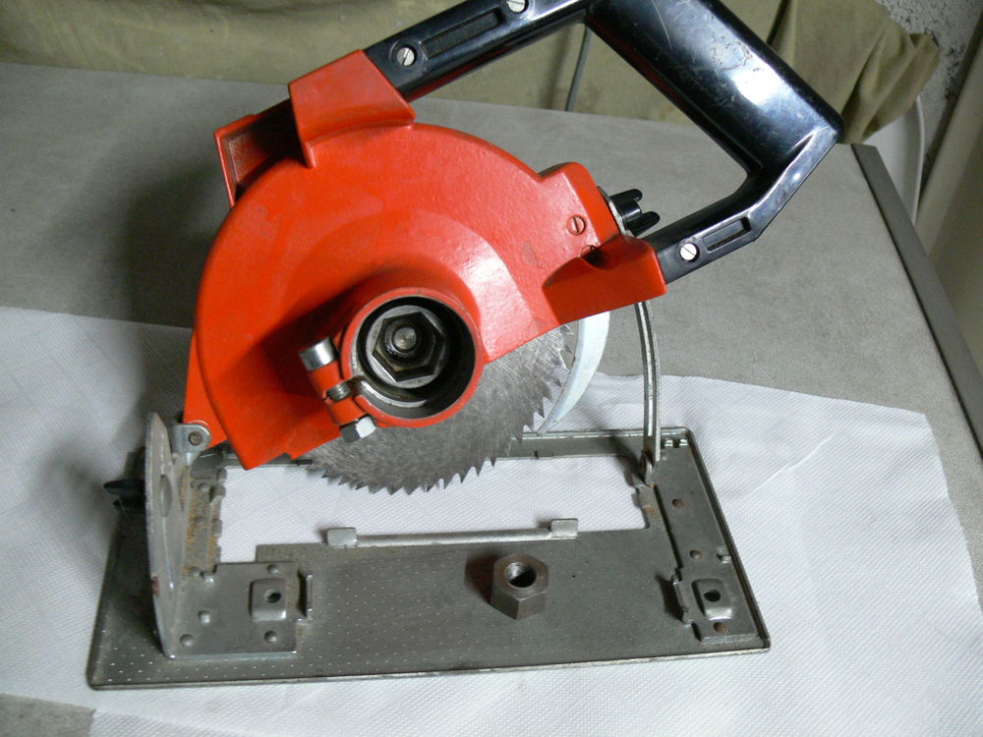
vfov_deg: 40.7
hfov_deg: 52.6
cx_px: 492
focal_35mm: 35
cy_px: 368
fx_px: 994
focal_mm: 7.4
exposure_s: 1/8
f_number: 2.8
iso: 200
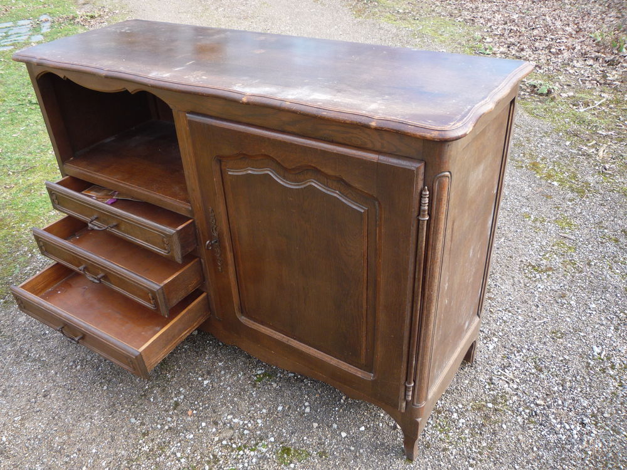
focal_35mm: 30
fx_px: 543
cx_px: 314
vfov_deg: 46.8
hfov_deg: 60.0
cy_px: 235
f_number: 3.3
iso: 100
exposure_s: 1/100
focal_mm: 5.2
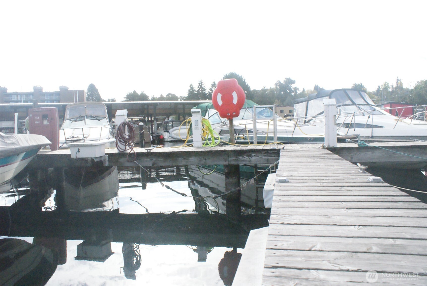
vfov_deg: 48.0
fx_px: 320
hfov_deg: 67.3
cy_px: 143
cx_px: 214
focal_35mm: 27
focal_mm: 18
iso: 3200
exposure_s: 1/4000
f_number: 7.1
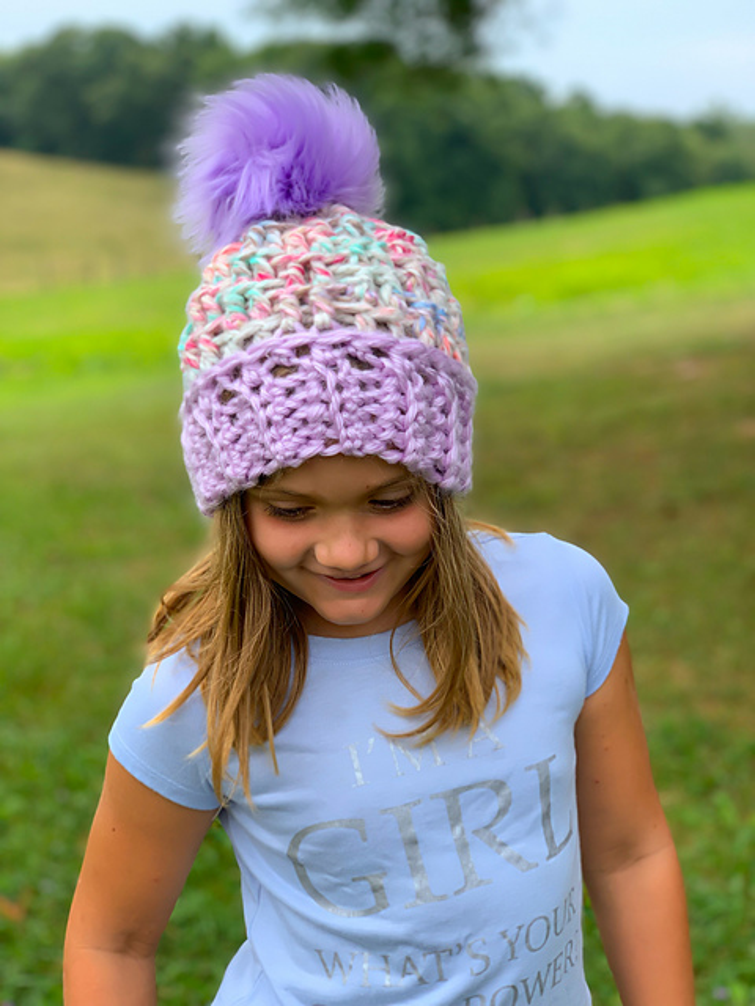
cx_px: 378
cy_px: 503
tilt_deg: -12.4
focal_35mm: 52
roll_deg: +1.1
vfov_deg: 36.8
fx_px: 1512
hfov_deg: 28.0
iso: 16
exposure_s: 1/182
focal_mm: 6
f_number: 2.4
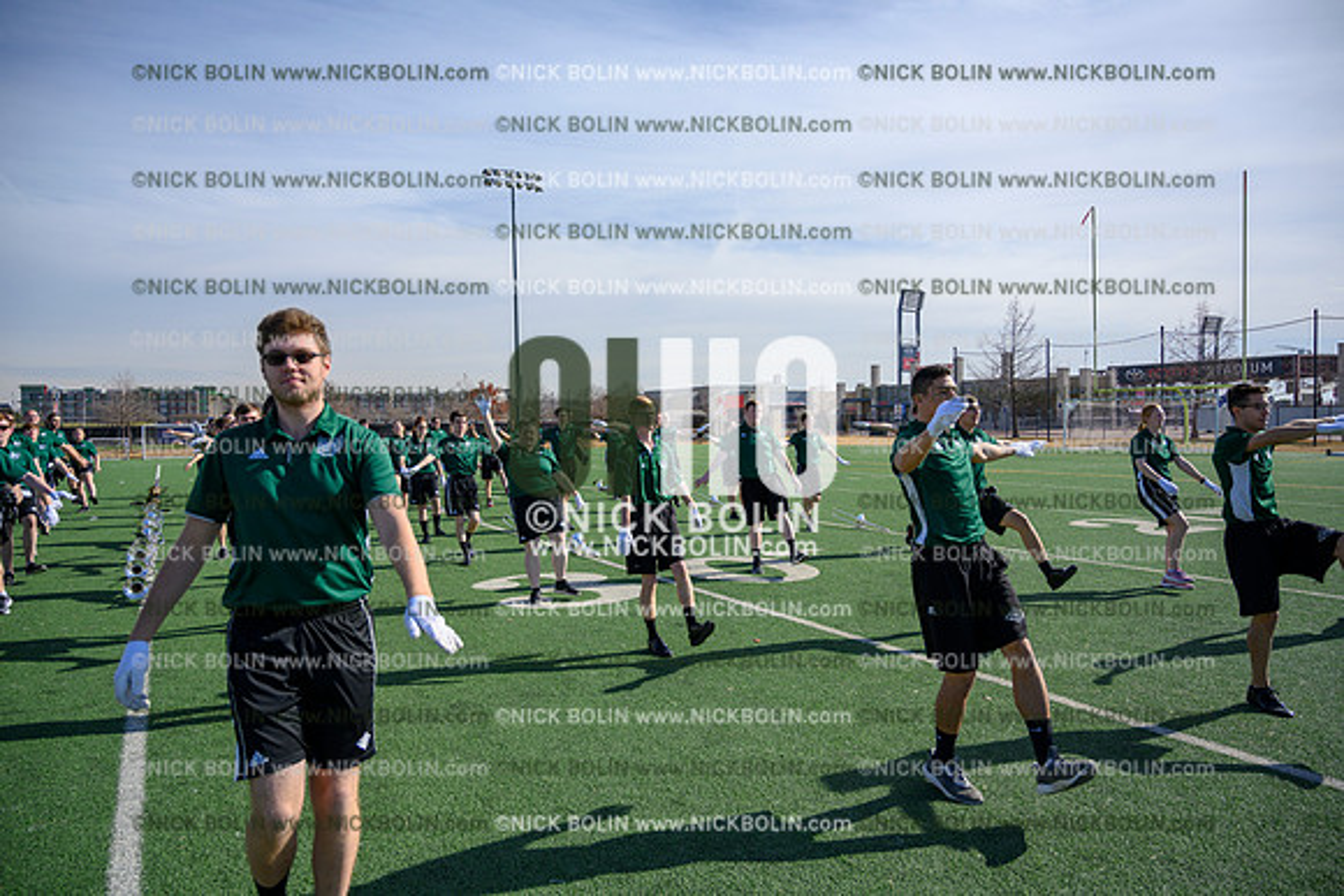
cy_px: 448
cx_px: 672
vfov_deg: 53.2
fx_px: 896
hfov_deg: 73.7
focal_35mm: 24
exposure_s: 1/1600
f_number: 4
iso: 125
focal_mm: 24
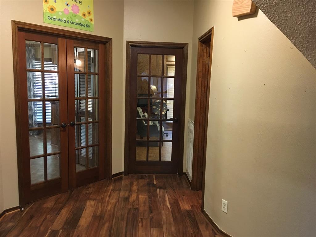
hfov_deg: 61.7
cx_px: 158
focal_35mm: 29
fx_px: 265
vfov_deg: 48.2
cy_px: 118
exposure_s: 1/20
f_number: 2.2
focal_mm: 4.15
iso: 200
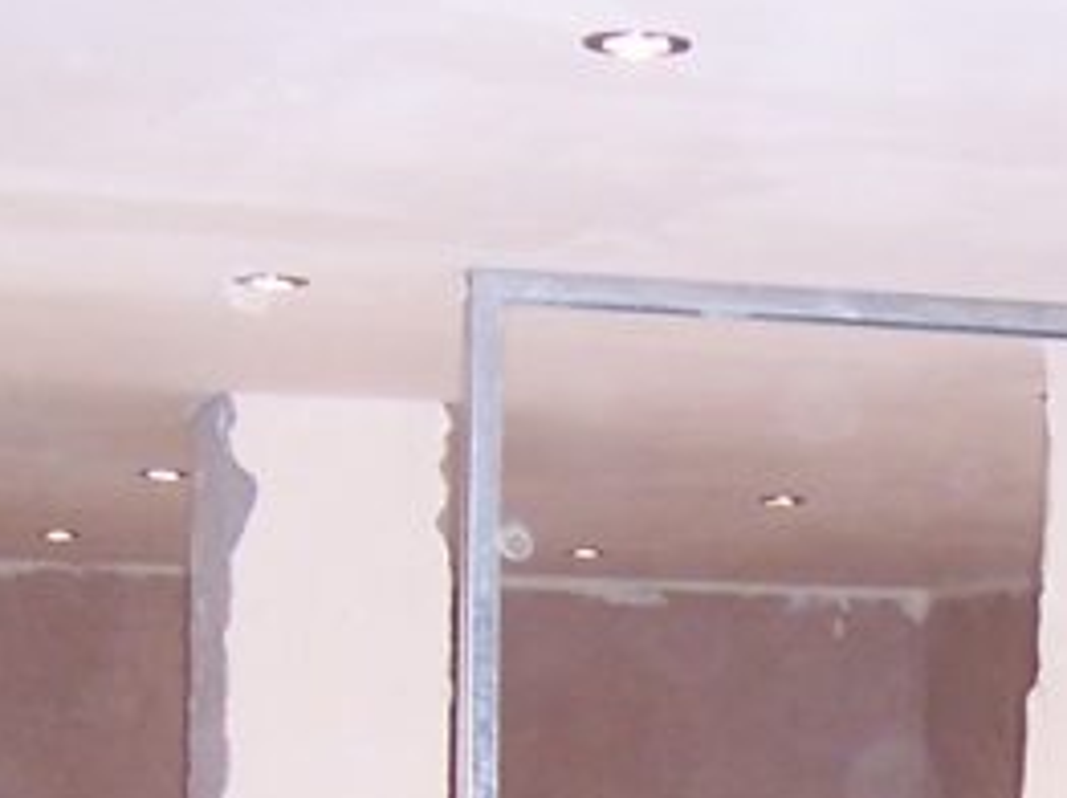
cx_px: 1222
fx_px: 3973
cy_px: 1152
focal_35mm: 129
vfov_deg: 11.1
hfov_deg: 14.9
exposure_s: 1/60
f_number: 2.8
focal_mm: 5.5
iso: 140
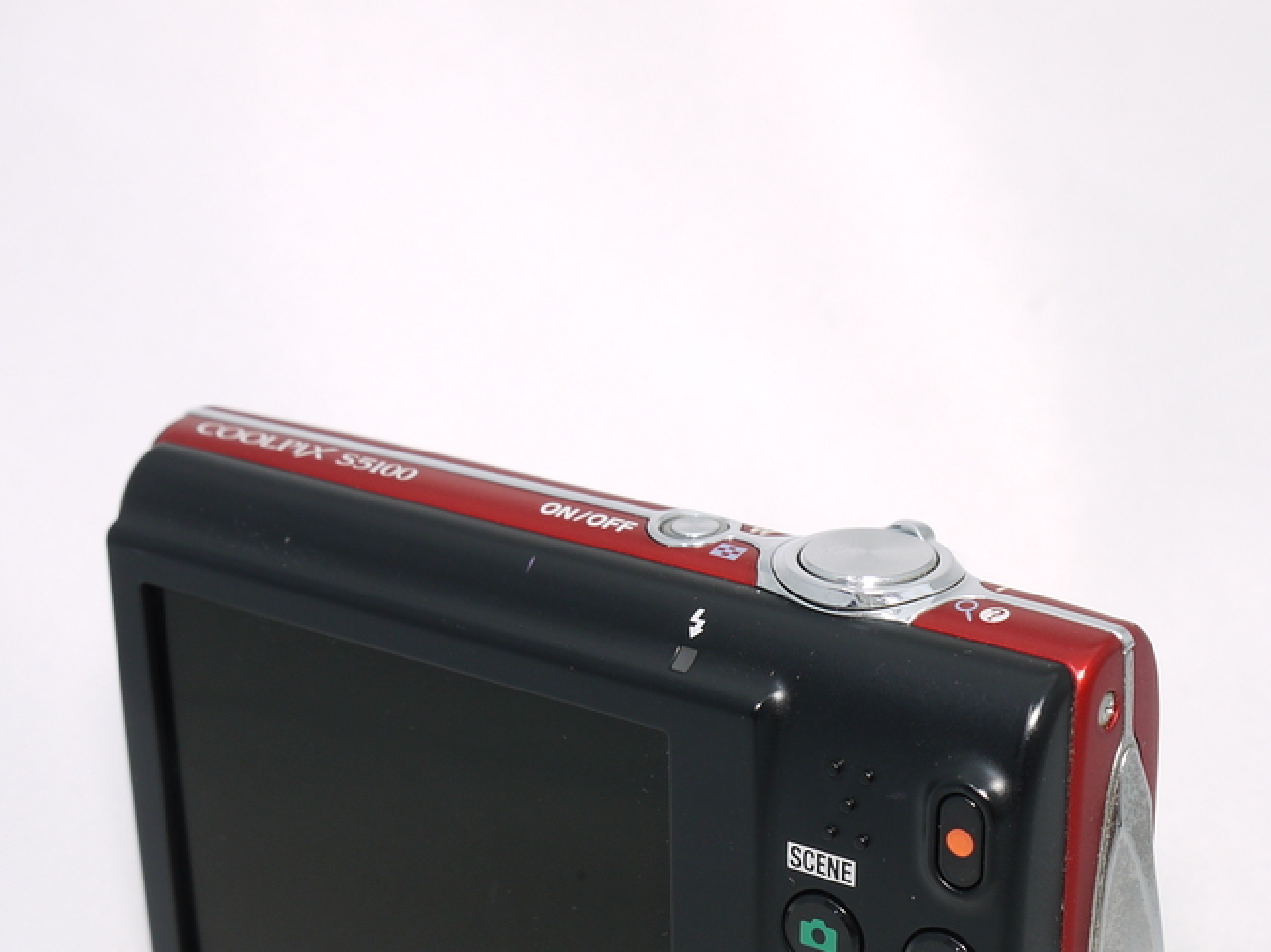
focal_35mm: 74
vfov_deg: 19.5
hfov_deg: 26.3
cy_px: 838
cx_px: 662
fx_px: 2716
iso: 100
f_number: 8
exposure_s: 1/8
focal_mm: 20
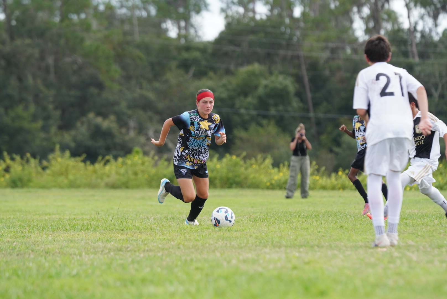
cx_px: 224
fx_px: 3728
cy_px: 150
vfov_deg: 4.6
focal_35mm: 300
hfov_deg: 6.9
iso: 500
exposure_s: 1/2000
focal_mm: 200
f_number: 4
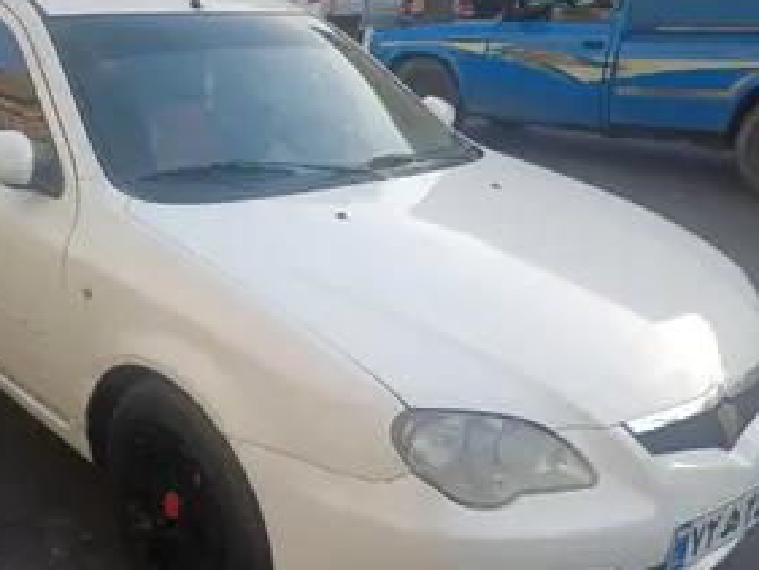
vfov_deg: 35.9
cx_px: 203
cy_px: 335
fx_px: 877
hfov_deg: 45.4
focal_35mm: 40
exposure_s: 1/249
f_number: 1.8
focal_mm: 4.65
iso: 50
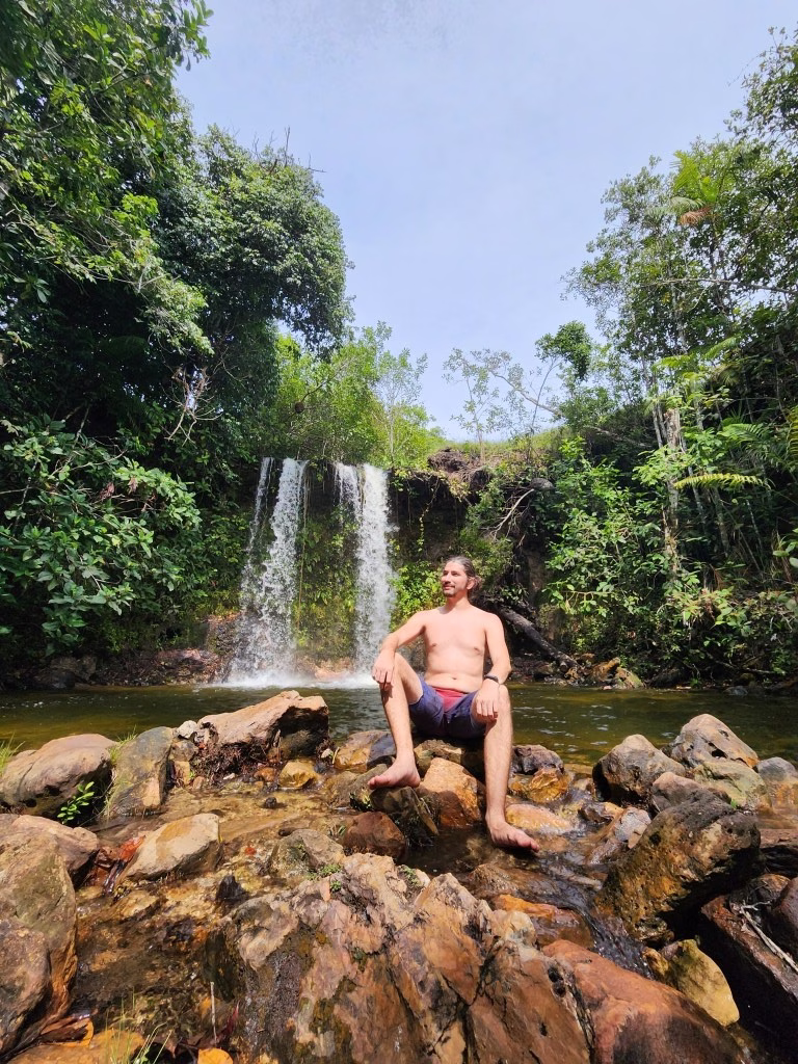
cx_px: 399
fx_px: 400
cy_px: 532
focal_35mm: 13
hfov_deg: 89.9
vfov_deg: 106.2
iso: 50
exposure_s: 1/1248
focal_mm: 2.2
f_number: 2.2
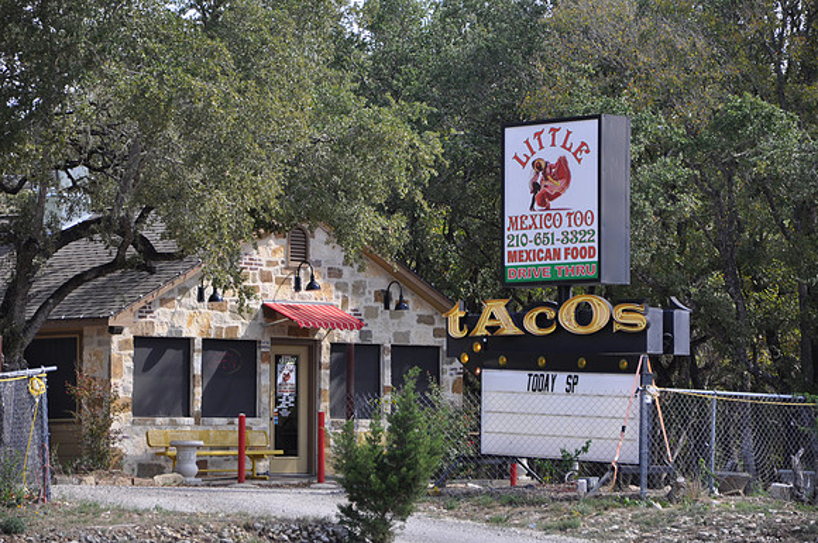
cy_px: 272
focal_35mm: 158
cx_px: 409
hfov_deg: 13.1
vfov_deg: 8.7
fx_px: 3574
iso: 360
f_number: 5.6
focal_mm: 105
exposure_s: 1/125
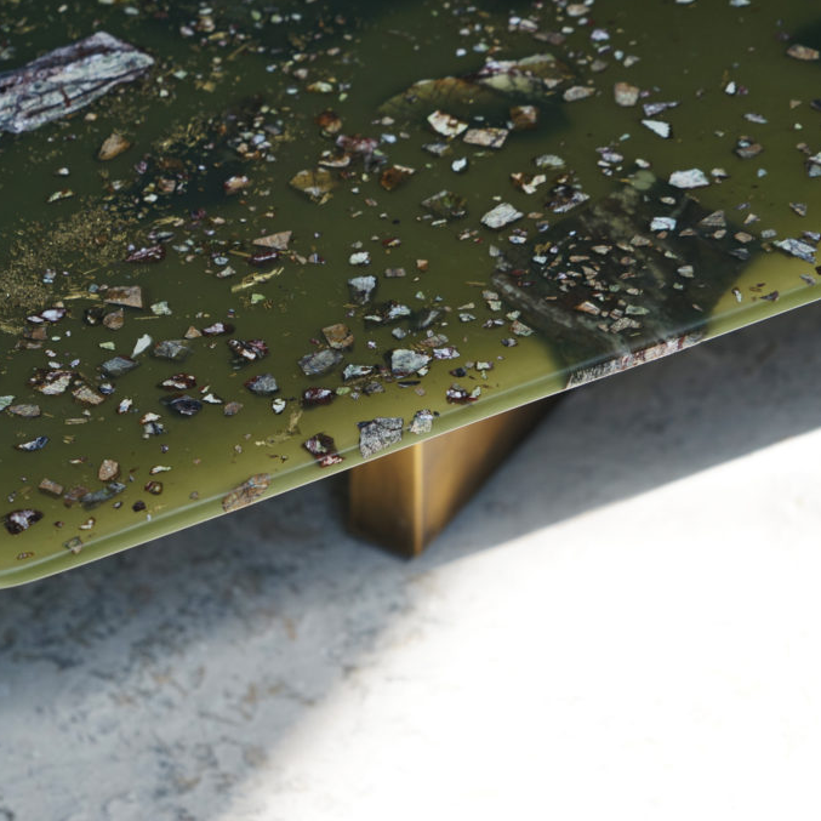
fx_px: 3864
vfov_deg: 12.1
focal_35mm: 144
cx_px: 285
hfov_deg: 12.1
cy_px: 412
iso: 250
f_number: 6.3
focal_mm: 112
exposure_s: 1/125
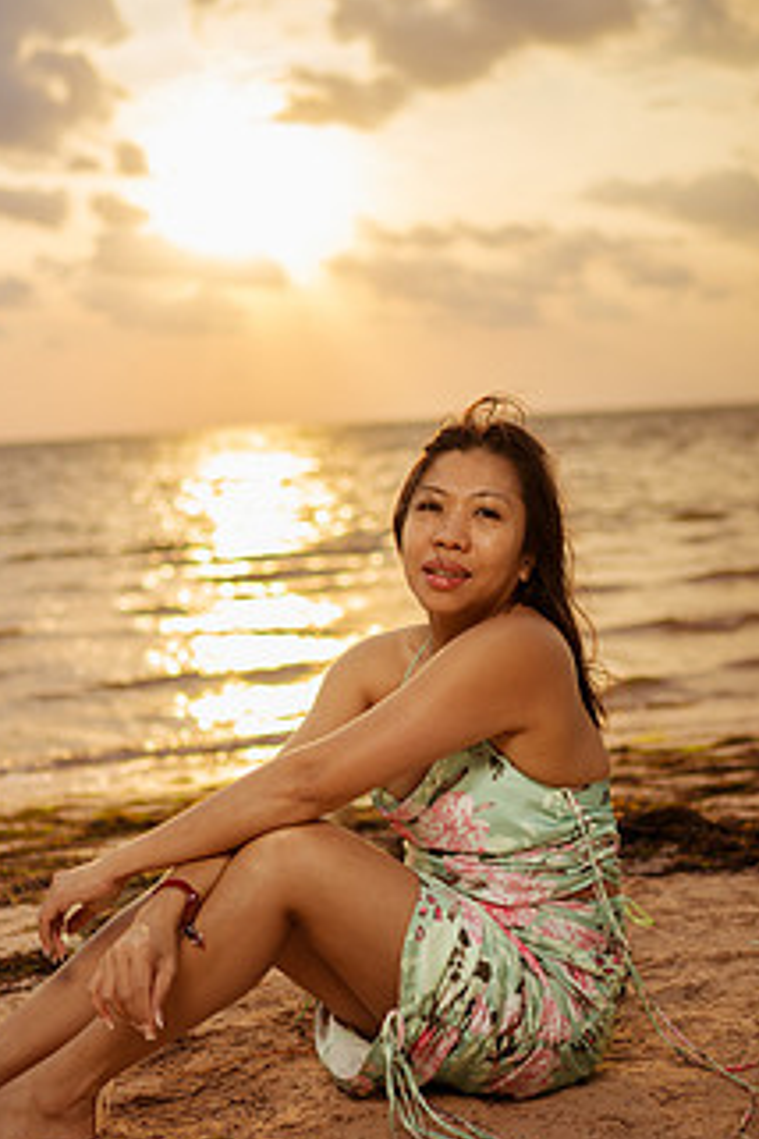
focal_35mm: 49
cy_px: 621
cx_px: 340
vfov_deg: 40.3
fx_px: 1550
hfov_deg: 27.5
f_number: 1.8
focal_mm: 35
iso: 125
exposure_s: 1/5000
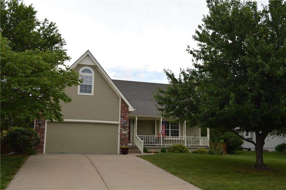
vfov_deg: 36.8
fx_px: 286
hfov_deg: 53.2
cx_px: 143
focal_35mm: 36
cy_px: 95
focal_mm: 24
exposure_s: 1/200
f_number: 6.3
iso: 100
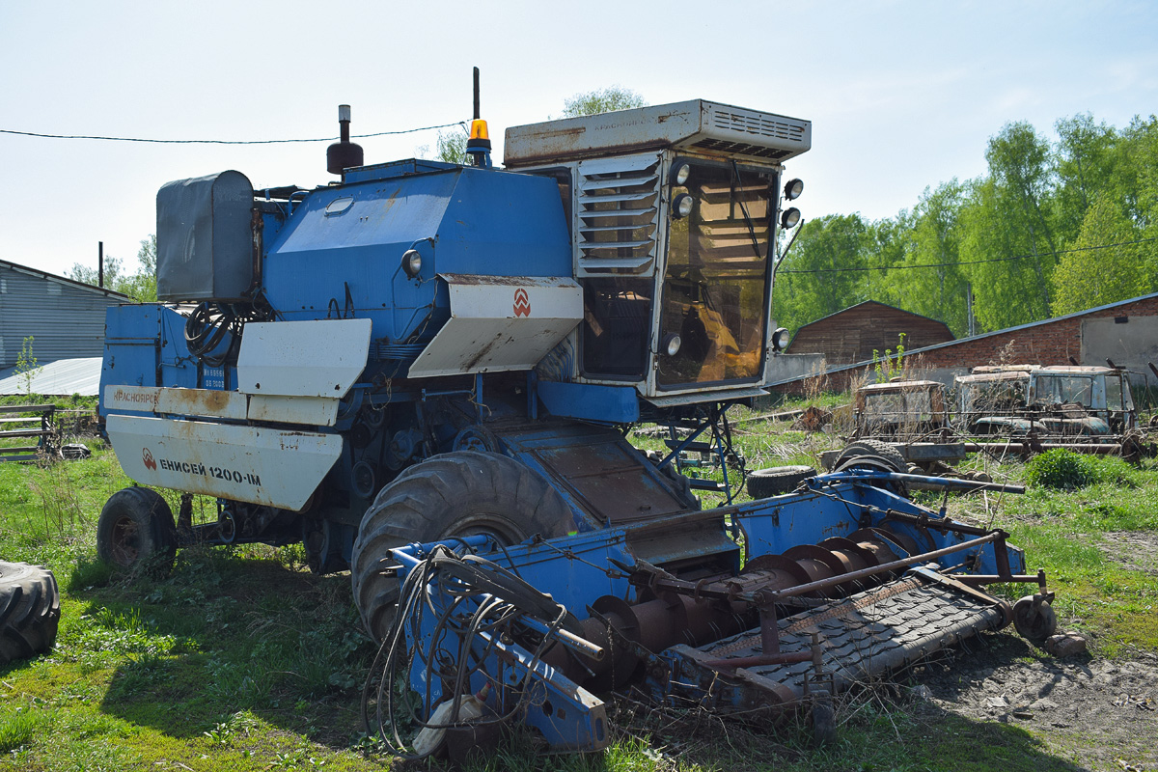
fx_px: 1110
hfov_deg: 55.1
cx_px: 579
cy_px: 386
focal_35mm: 34
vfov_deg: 38.4
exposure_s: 1/640
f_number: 6.3
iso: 200
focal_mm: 23
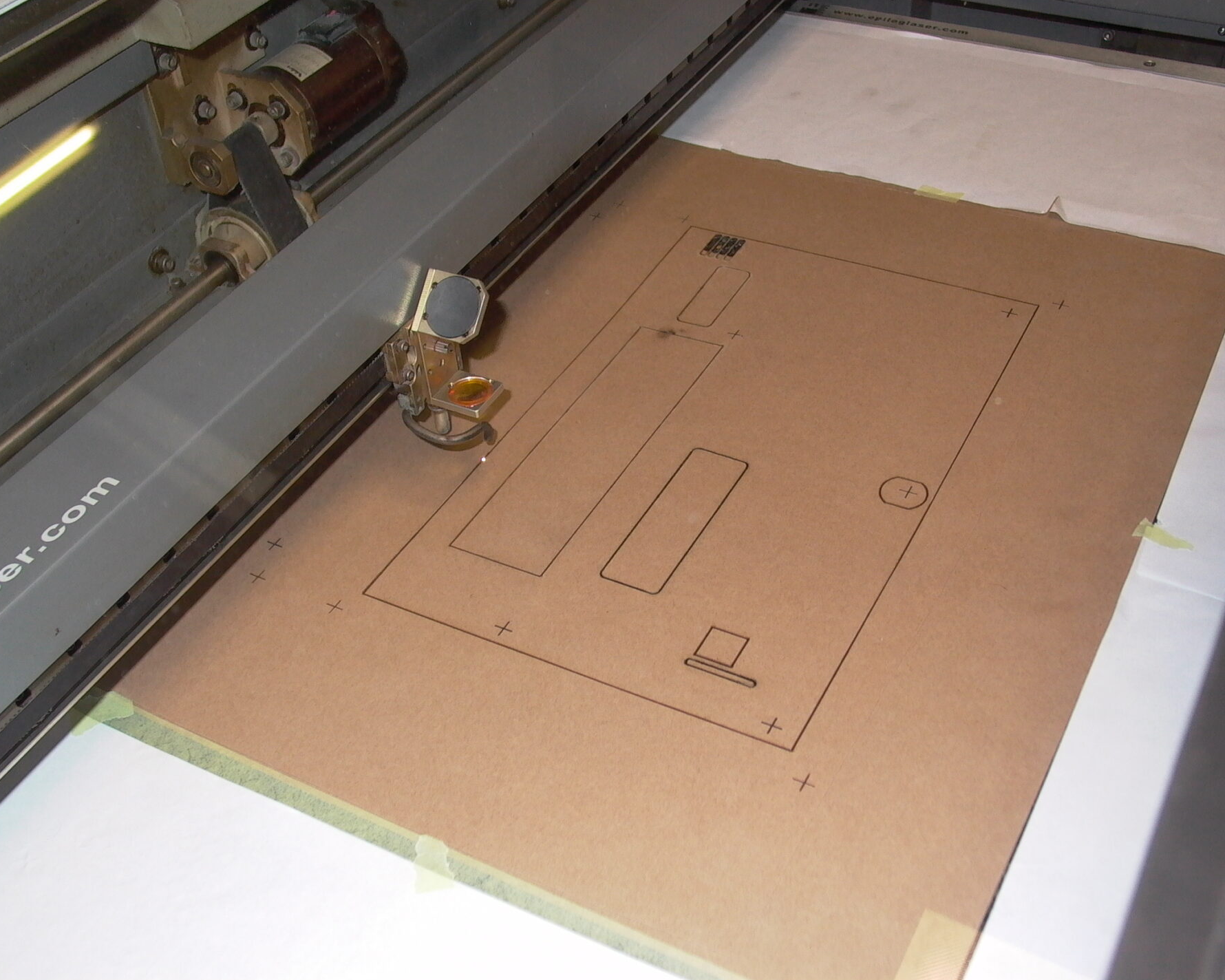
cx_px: 630
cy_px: 489
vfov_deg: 37.3
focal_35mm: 40
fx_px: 1450
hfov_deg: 45.8
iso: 100
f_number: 2.13
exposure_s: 1/64.2
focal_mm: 8.19
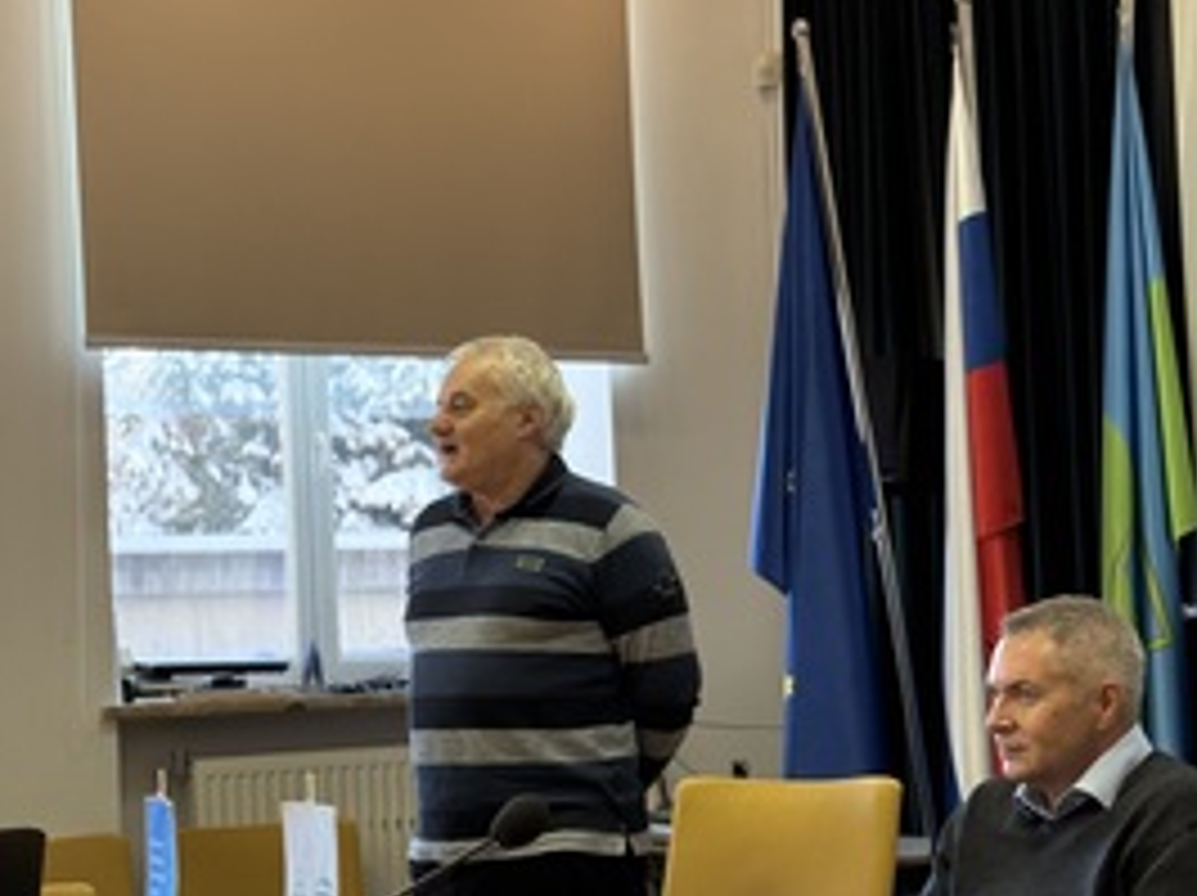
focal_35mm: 65
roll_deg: +2.4
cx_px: 594
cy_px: 567
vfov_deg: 22.5
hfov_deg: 29.8
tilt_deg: +2.9
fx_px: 2246
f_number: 1.78
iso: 125
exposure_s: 1/100
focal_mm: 6.76
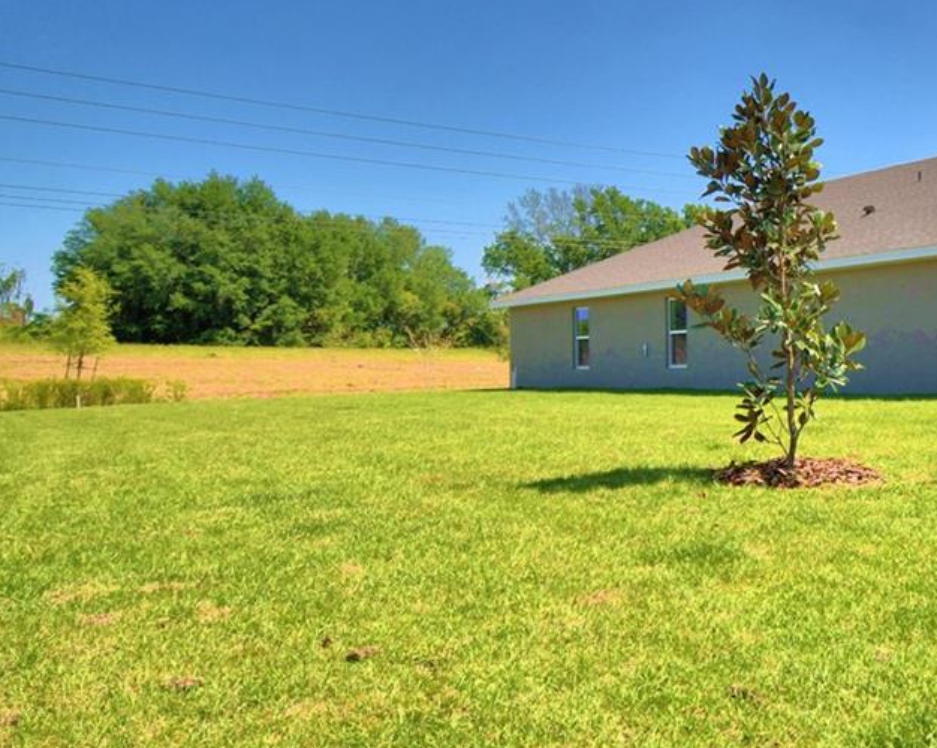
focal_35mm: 36
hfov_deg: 42.3
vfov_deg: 41.1
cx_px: 971
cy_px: 334
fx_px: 998
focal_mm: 10
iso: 100
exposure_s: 1/2000
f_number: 4.5
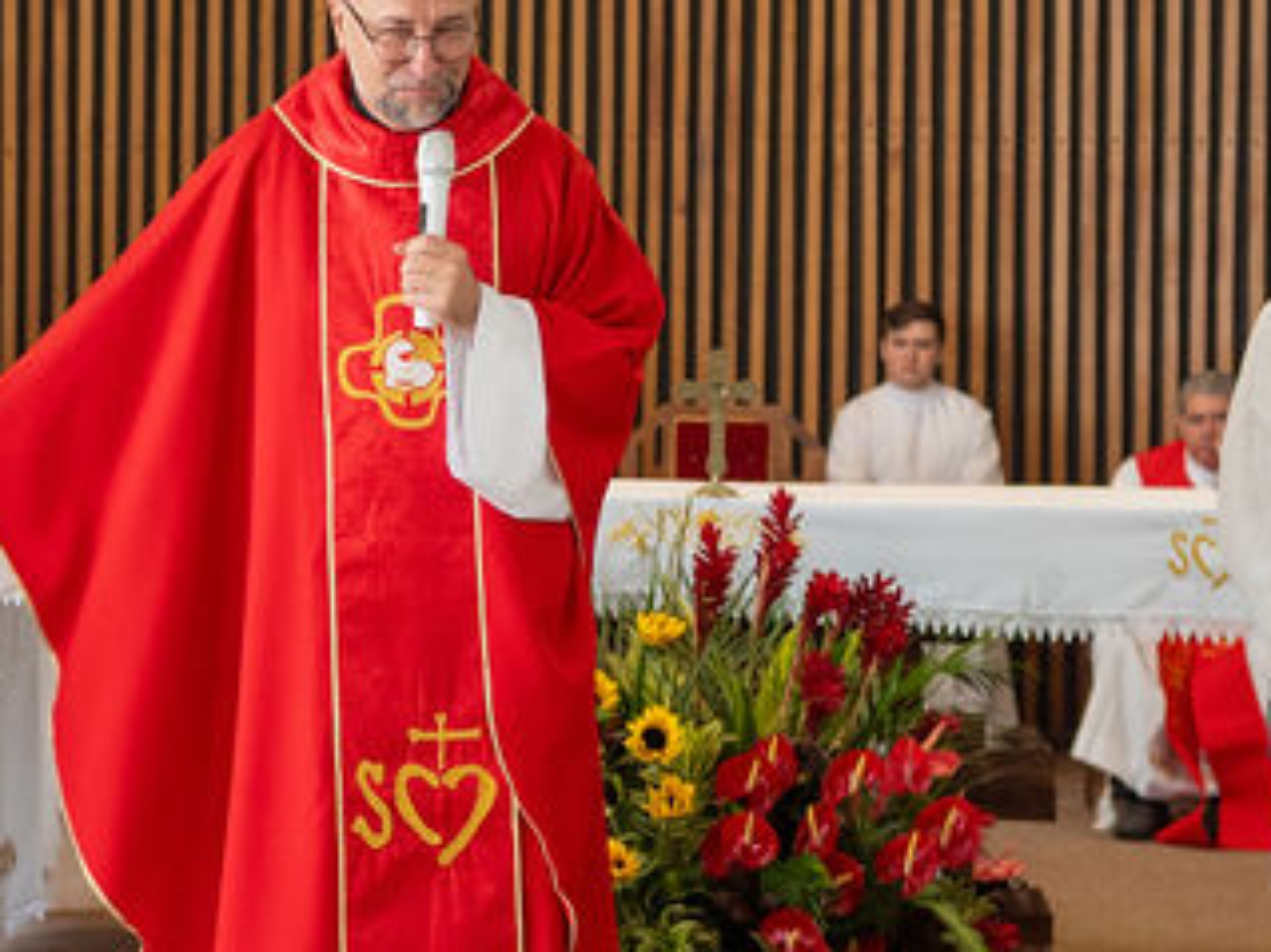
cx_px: -175
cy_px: 372
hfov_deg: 17.5
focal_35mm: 108
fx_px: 3964
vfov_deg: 13.7
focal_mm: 35
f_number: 2.8
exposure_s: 1/160
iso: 1000
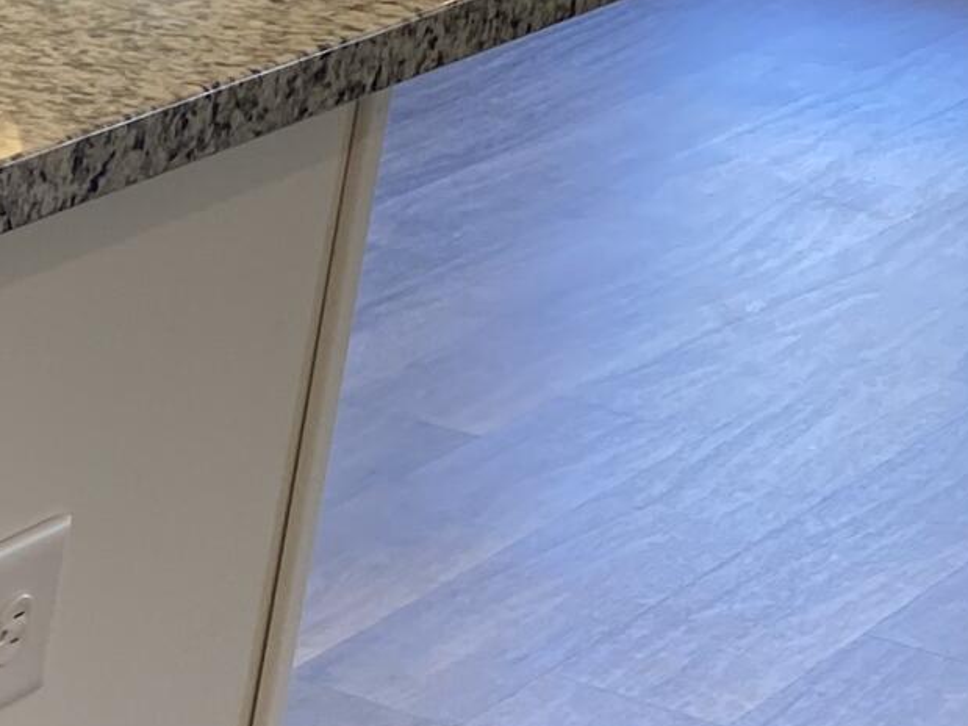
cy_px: 607
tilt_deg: -24.2
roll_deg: +0.9
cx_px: -1320
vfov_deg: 11.7
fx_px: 3523
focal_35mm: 126
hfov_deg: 12.5
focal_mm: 4.25
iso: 64
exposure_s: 1/60
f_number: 1.8
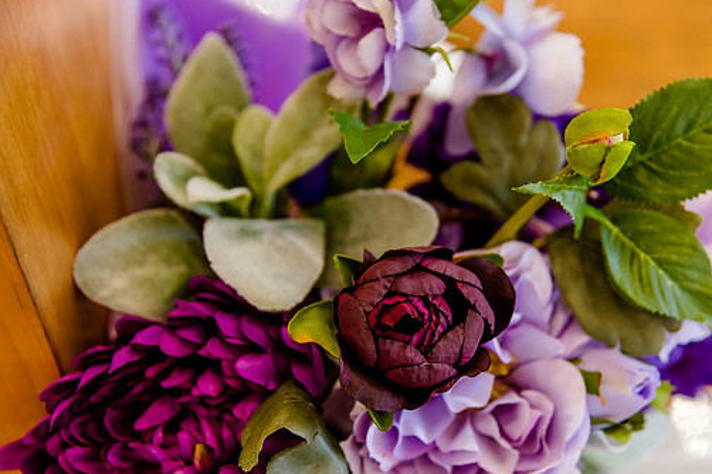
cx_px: 410
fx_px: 1324
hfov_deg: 30.1
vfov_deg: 20.3
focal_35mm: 67
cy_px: 255
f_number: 4
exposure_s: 1/250
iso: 1600
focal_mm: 58
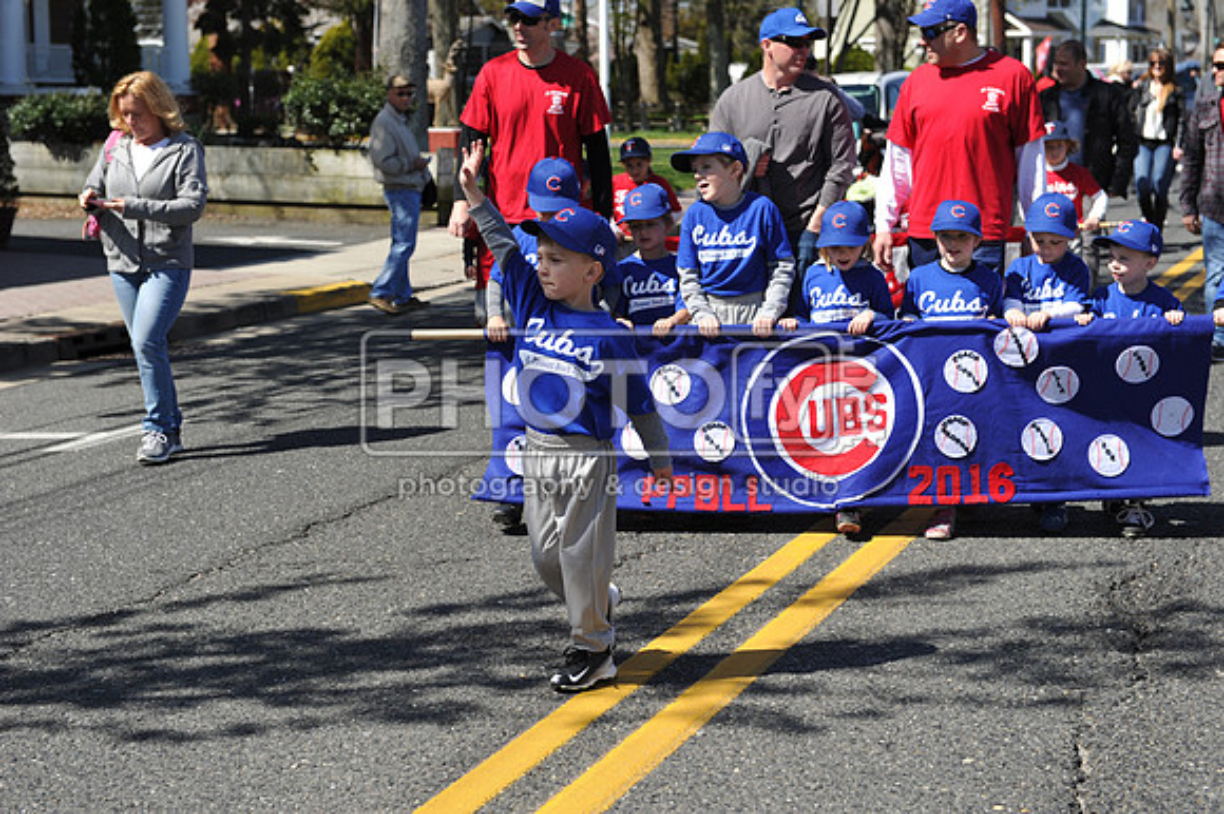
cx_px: 612
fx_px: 2379
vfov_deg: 19.4
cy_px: 407
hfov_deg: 28.9
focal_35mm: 70
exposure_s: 1/800
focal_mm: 70
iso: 200
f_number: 5
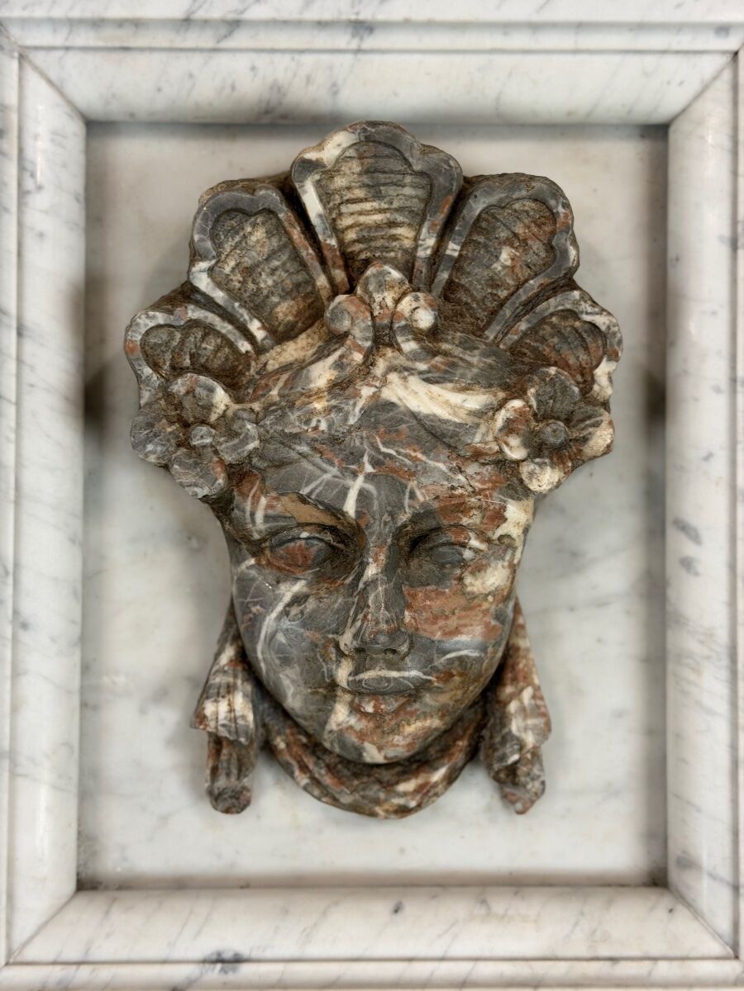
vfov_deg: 39.7
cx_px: 372
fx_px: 1376
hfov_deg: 30.3
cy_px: 496
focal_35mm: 48
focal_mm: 6.76
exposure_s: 1/50
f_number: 1.78
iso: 160
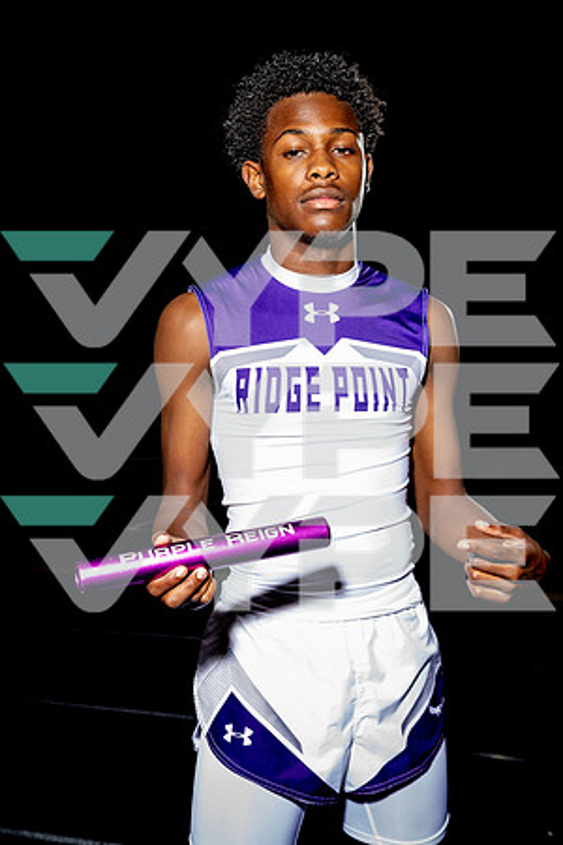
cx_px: 282
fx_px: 1243
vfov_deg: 37.5
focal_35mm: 53
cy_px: 422
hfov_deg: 25.5
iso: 200
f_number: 7.1
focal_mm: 53
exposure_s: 1/250
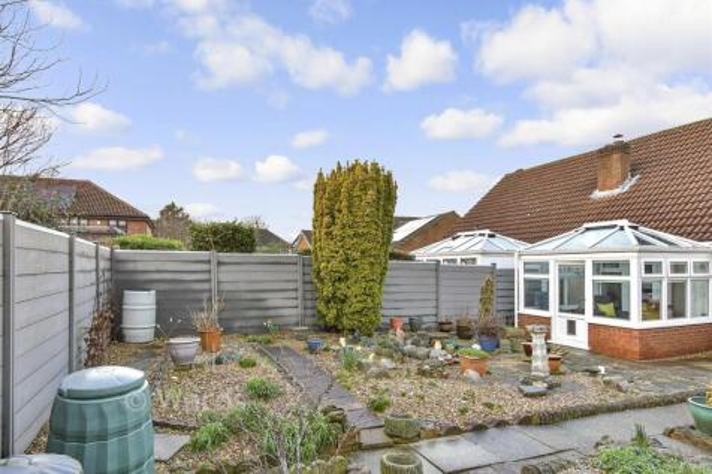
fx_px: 297
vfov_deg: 77.3
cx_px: 356
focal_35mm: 15
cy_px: 237
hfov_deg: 100.4
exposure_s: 1/60
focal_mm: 10
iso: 320
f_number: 8
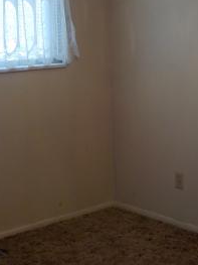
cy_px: 55
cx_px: 109
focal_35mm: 73
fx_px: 557
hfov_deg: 20.1
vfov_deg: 26.2
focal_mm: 4.1
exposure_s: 1/40
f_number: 3.3
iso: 125
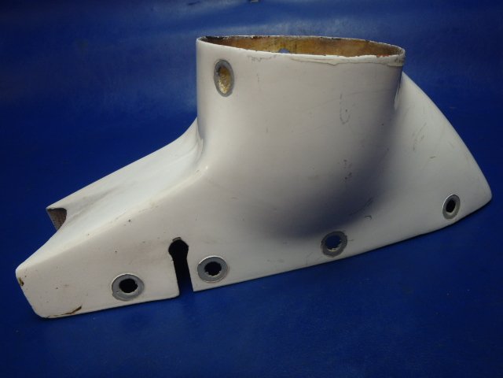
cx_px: 252
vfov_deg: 49.7
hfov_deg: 63.4
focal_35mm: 28
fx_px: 407
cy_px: 189
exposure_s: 1/40
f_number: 3.9
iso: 200
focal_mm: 5
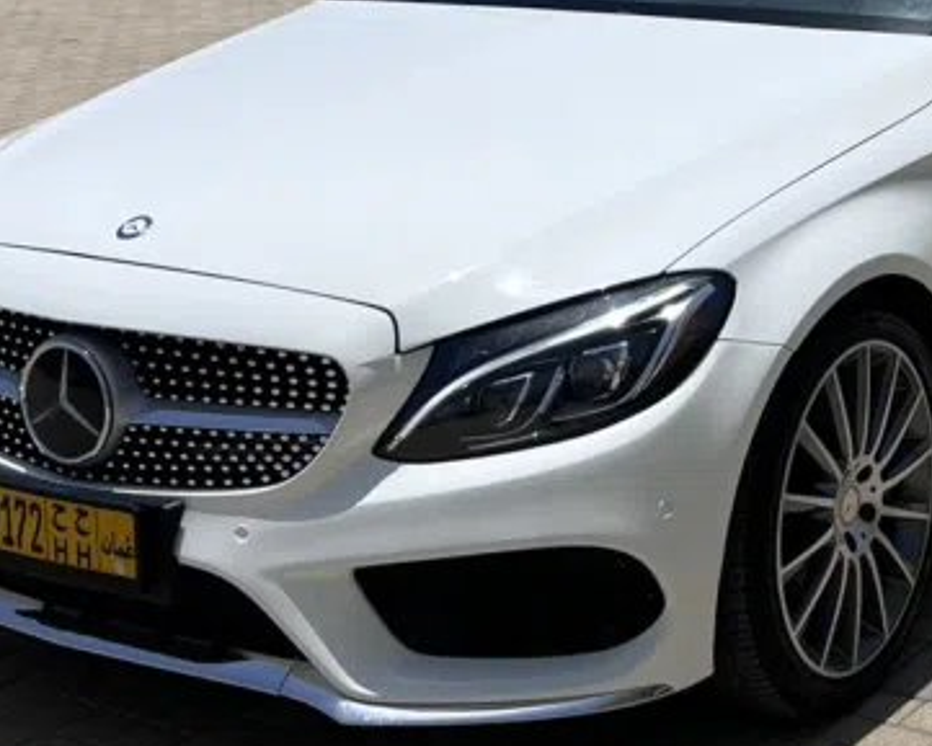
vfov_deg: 32.6
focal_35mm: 45
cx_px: 656
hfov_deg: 40.4
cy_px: 160
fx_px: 1242
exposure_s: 1/10309
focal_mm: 5.7
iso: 50
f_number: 1.5
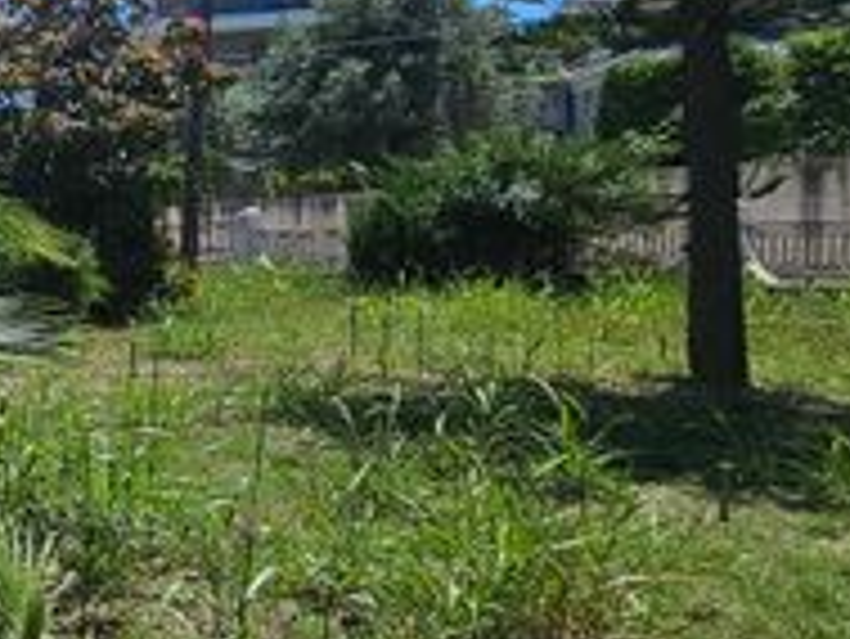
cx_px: -517
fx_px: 1081
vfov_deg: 32.9
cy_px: 297
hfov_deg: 26.1
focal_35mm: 44
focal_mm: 2.2
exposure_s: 1/3009
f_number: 2.2
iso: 50
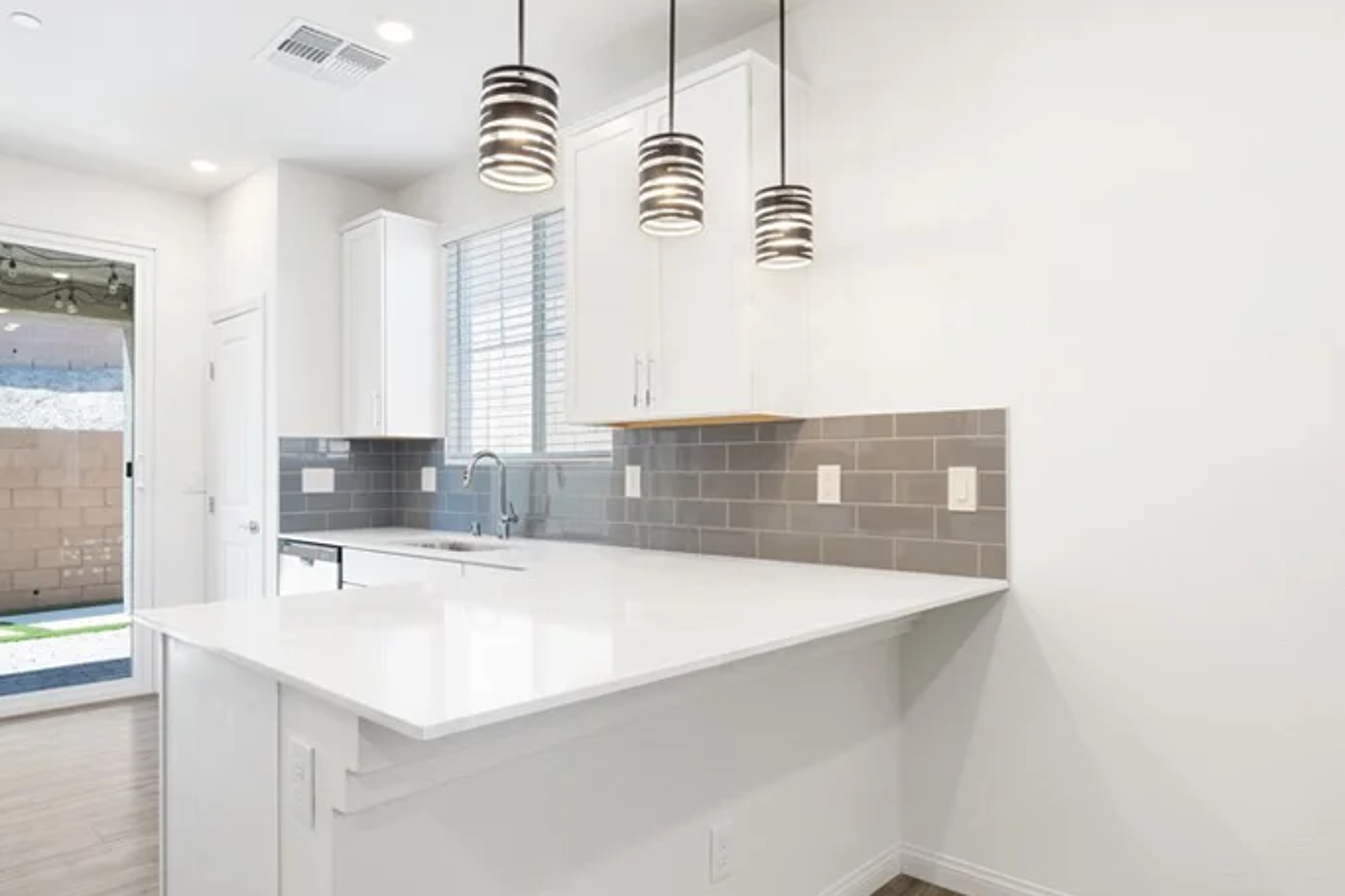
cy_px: 499
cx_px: 608
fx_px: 784
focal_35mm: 21
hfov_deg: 81.0
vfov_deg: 59.3
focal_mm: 14
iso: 100
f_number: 9
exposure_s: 1/1.25
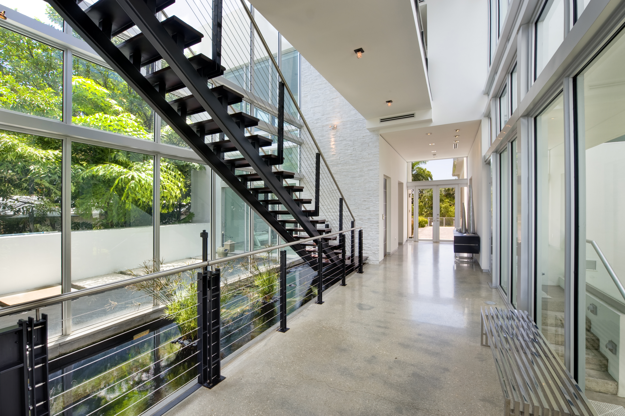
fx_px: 243
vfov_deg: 81.1
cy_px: 208
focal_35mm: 14
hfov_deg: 104.3
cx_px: 312
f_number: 16
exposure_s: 1/60
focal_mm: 14
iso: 200
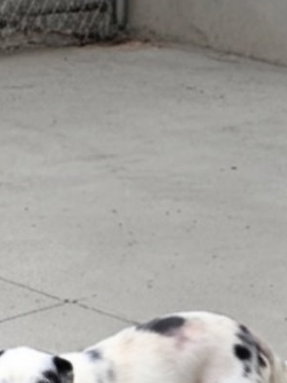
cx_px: 159
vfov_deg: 14.4
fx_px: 1371
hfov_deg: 12.0
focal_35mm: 124
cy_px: 648
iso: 25
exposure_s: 1/400
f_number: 1.8
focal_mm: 5.4
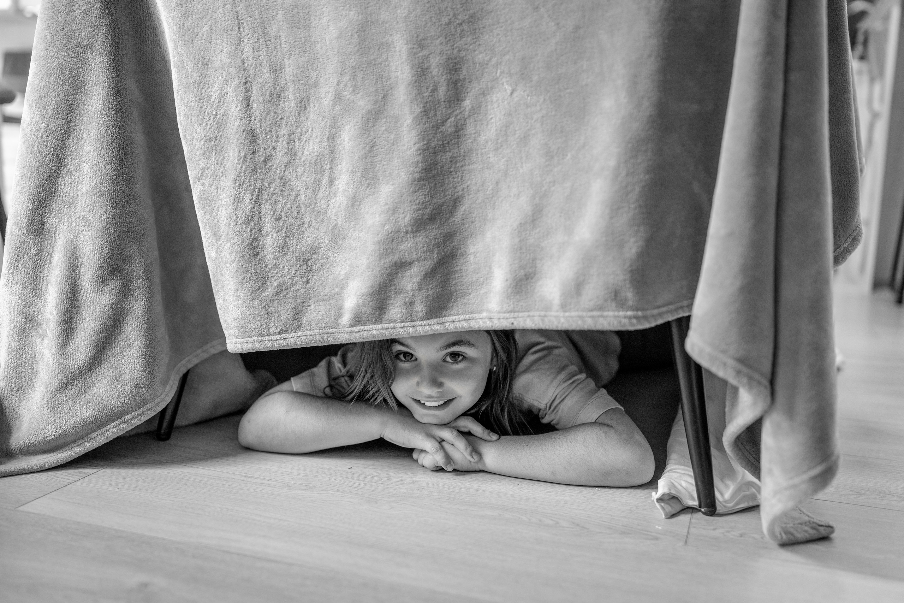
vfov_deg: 37.9
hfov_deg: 54.4
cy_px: 302
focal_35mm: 35
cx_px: 452
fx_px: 879
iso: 1000
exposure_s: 1/160
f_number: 2
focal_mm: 35
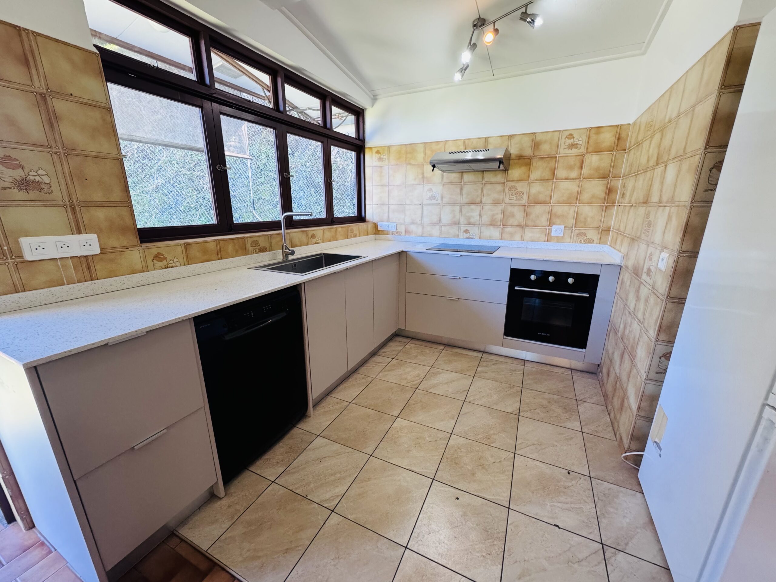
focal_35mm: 14
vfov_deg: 85.7
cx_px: 388
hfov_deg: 102.1
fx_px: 314
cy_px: 291
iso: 320
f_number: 2.2
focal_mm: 2.22
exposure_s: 1/120
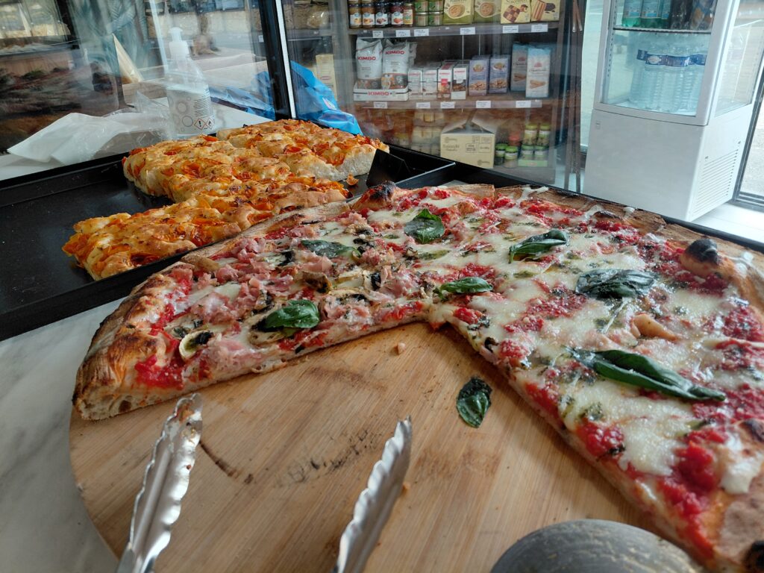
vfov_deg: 54.9
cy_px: 286
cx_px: 382
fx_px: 552
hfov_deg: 69.4
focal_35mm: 25
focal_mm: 4.69
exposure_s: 1/100
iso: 125
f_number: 1.8
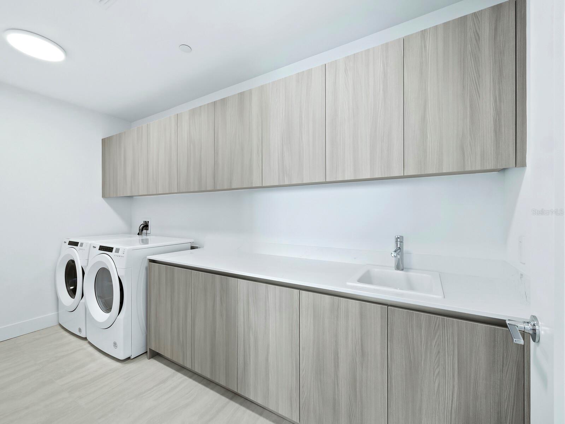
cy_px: 212
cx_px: 282
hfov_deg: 102.1
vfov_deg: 85.7
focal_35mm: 14
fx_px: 228
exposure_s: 1/4
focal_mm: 7
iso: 400
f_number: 10
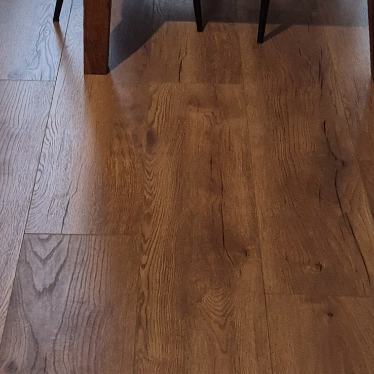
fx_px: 1308
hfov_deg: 16.2
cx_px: 116
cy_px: -455
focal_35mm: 107
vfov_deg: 13.2
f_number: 1.8
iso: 160
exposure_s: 1/100
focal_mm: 5.4
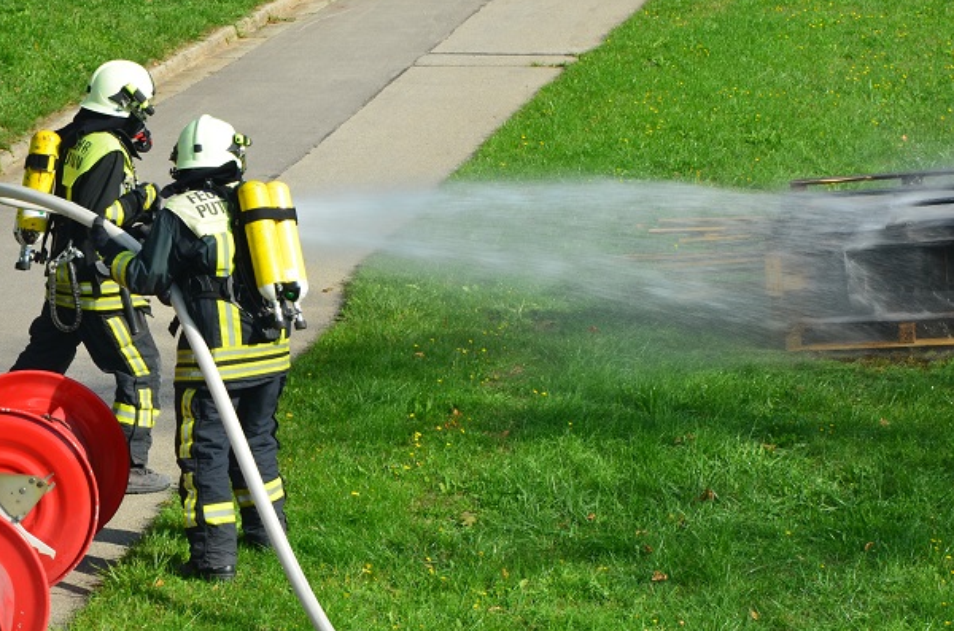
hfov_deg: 12.9
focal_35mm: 160
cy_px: 247
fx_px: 4230
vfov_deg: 8.5
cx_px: 585
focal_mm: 80
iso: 110
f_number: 11
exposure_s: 1/125
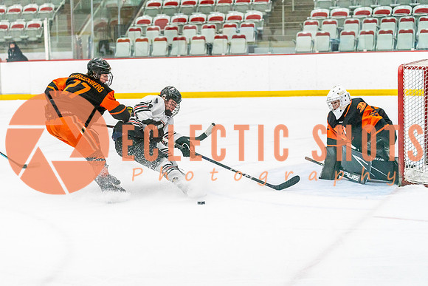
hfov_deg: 22.5
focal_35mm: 90
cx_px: 159
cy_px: 146
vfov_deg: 15.2
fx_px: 1073
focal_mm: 70
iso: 3200
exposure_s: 1/1250
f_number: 2.8
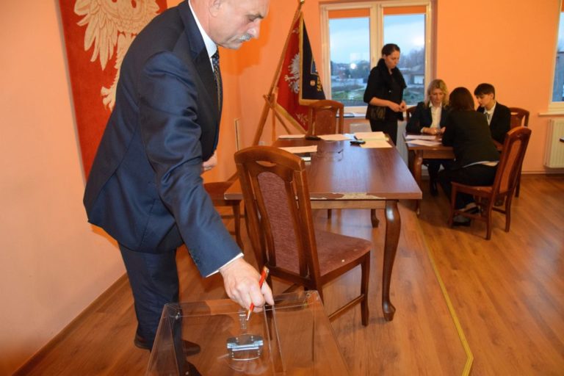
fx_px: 423
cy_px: 188
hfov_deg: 67.4
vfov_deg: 47.9
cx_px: 282
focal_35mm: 27
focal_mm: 18
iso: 3200
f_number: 3.5
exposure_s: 1/60
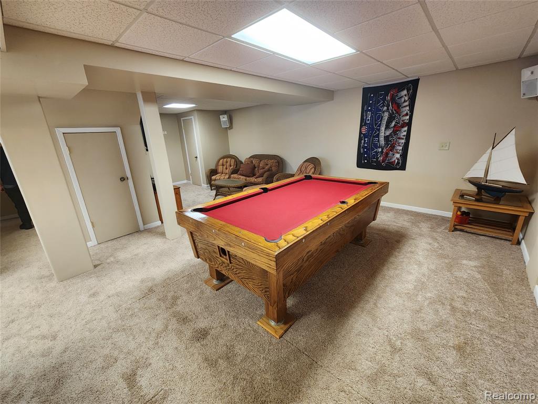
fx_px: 202
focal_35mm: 13
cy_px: 202
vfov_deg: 89.9
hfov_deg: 106.2
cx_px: 269
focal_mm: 2.2
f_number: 2.2
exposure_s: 1/60
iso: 320
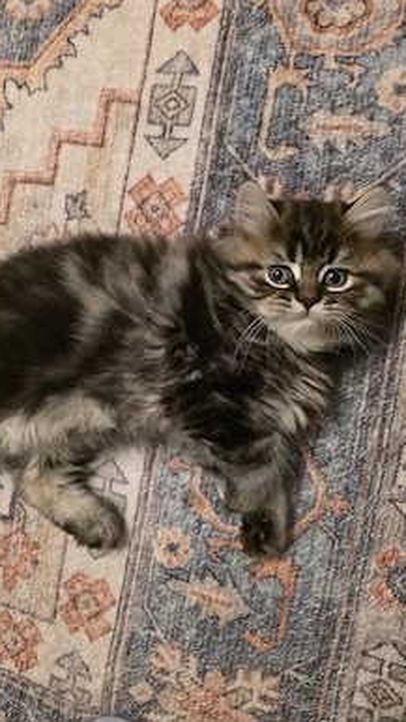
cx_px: 140
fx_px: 498
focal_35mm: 26
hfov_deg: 43.8
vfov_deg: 71.9
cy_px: 357
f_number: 1.7
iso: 2000
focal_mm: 6.3
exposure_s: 1/101
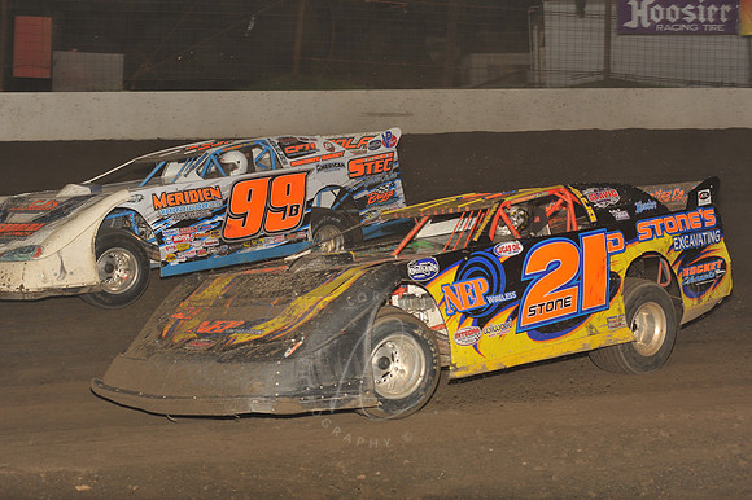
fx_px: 1670
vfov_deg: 17.0
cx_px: 376
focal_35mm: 80
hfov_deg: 25.4
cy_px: 250
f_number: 6.3
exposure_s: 1/320
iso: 800
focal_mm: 80
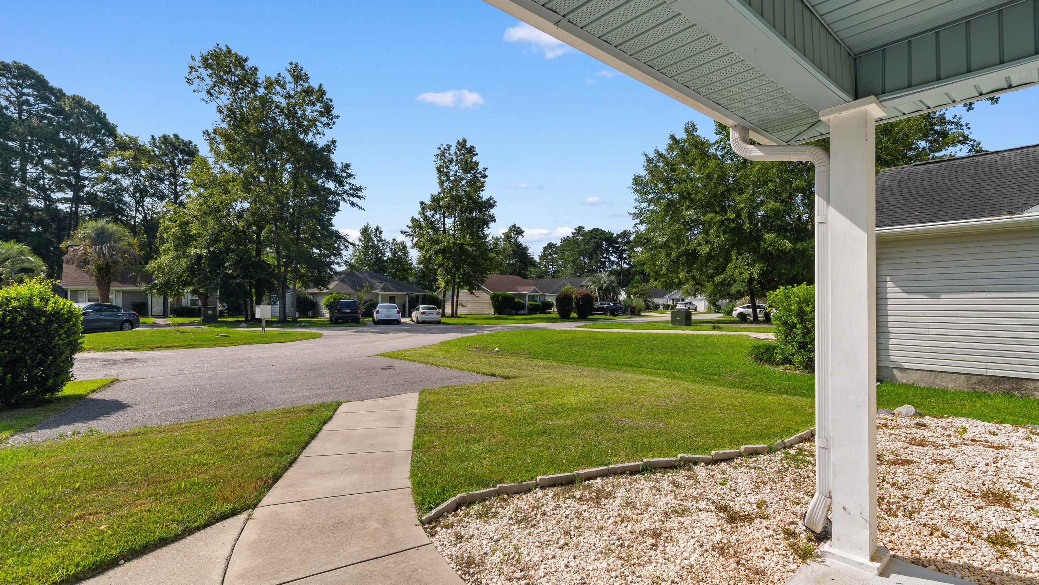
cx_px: 511
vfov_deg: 67.1
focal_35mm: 16
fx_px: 441
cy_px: 289
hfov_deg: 99.4
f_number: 9
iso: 100
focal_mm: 10
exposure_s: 1/320
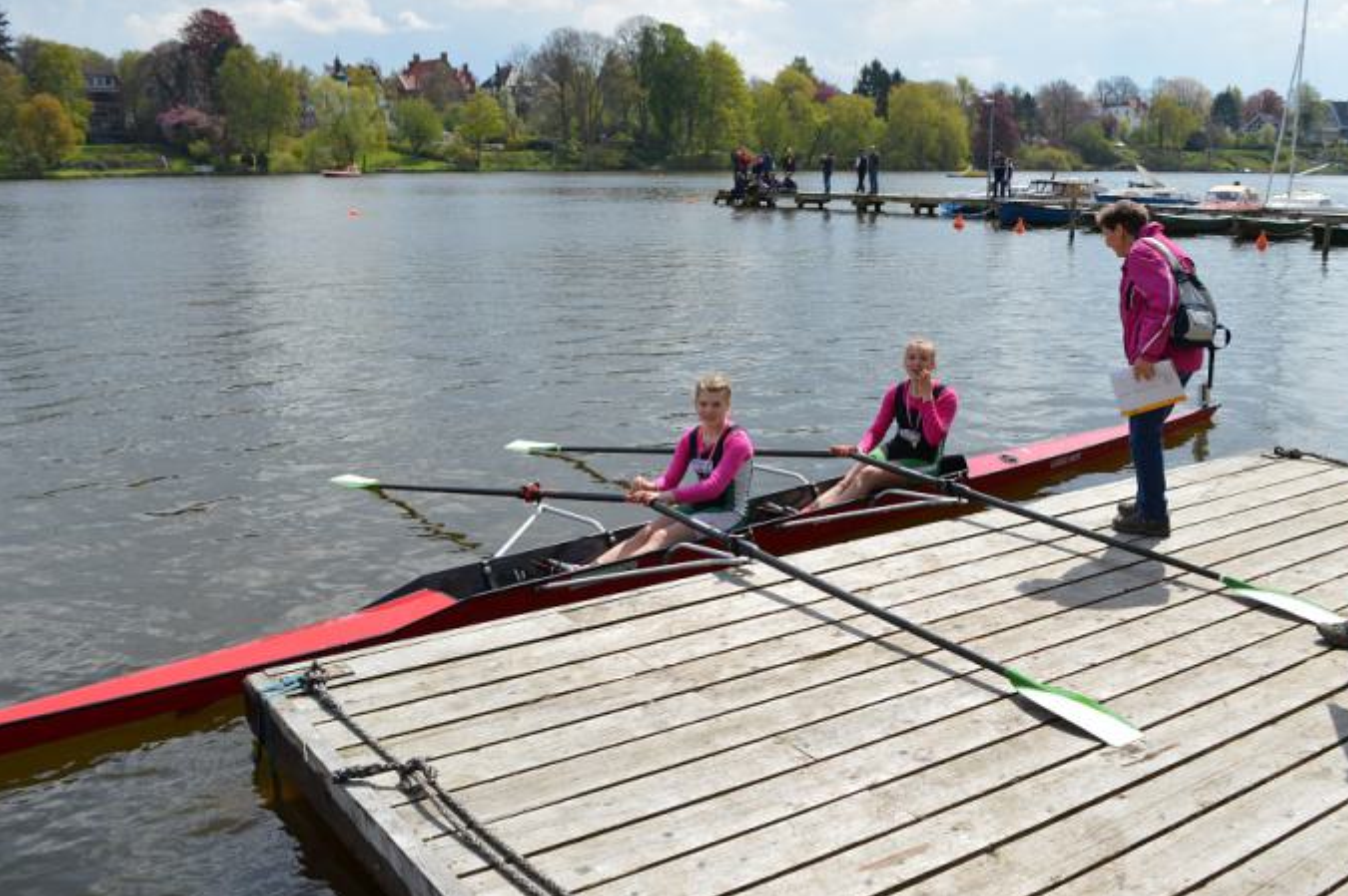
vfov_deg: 41.1
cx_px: 731
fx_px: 1197
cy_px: 447
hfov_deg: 58.7
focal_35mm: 32
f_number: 6.3
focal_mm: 18
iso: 400
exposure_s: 1/1600
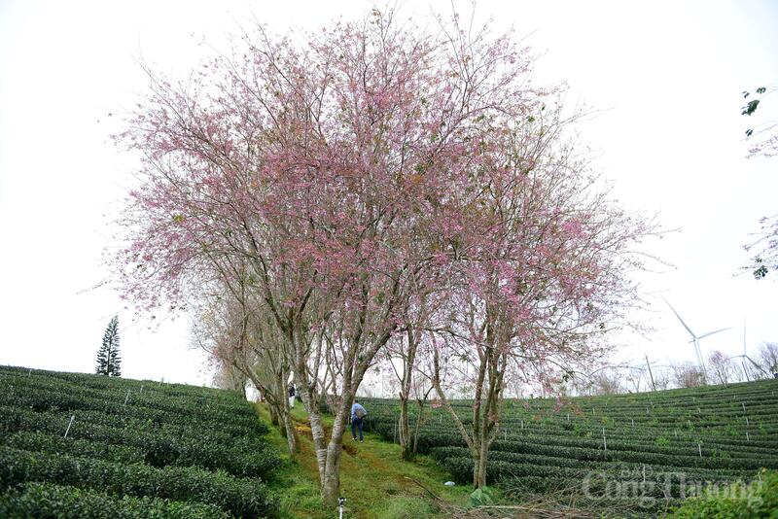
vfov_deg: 53.2
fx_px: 519
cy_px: 260
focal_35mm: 24
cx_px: 389
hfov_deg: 73.7
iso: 200
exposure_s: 1/800
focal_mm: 24
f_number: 2.8
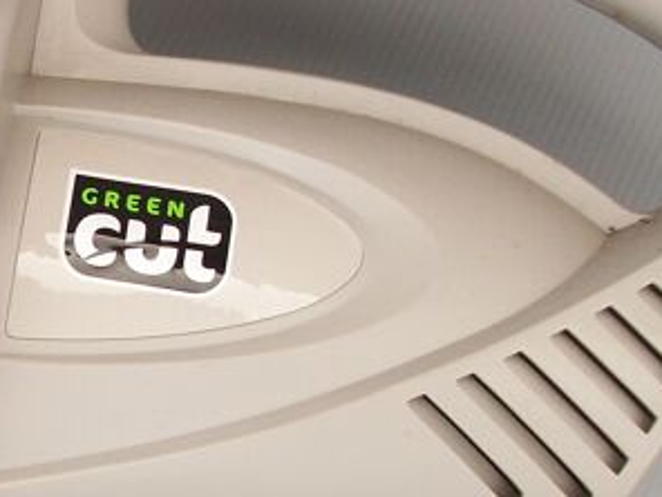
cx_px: -18
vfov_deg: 13.6
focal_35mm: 108
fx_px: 2065
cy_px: 407
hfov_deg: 17.7
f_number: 2.9
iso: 80
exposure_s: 1/160
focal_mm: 5.7
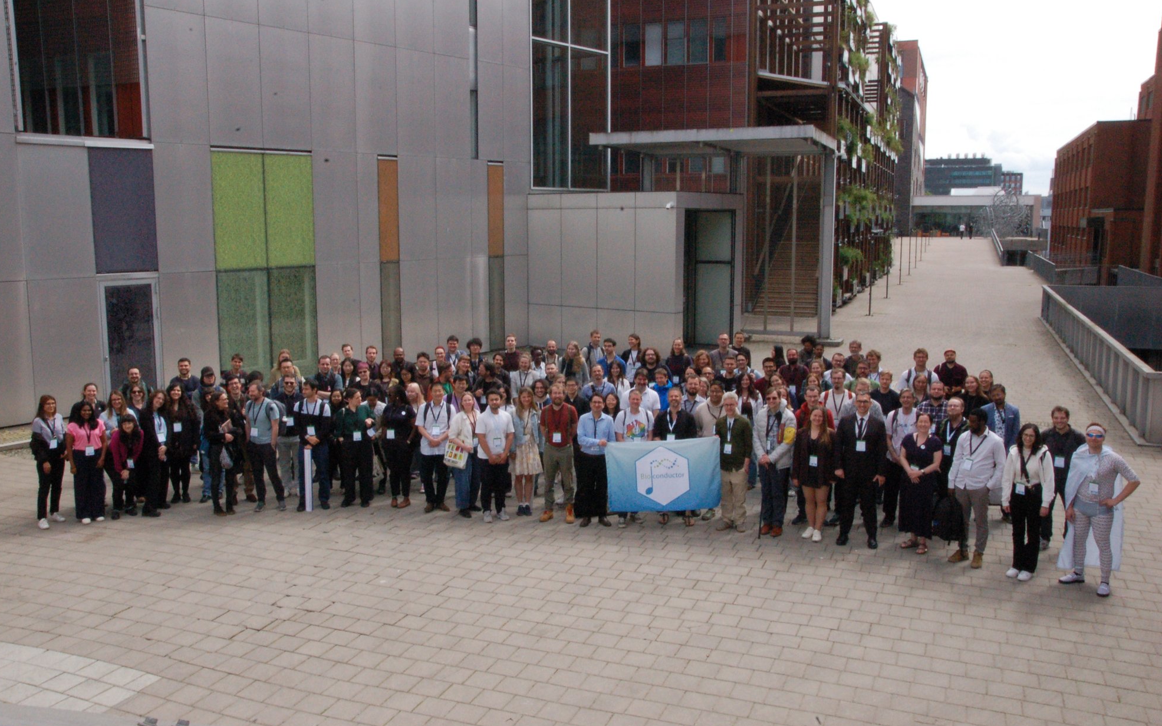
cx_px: 573
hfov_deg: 61.2
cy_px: 351
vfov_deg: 40.6
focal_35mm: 31
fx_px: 982
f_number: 32
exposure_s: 1/125
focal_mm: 20
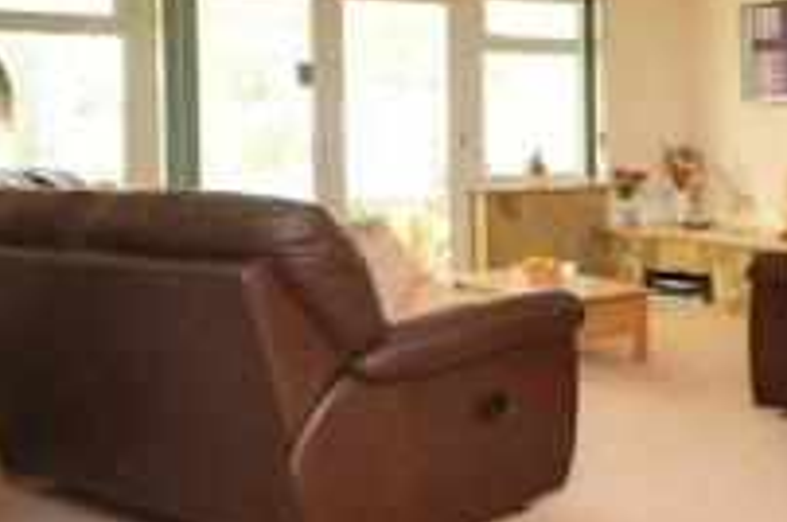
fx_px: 1170
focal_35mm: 54
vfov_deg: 24.9
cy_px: 136
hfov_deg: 33.2
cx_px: 834
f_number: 5
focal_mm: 11
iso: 200
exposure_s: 1/10
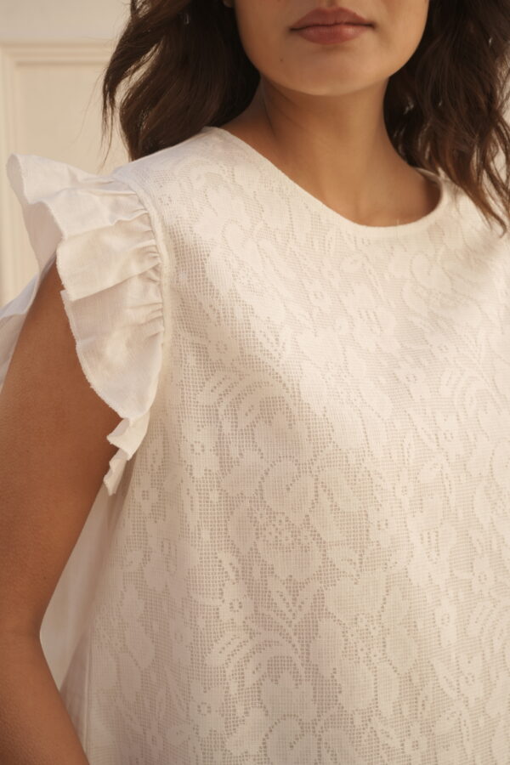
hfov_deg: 27.0
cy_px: 382
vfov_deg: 39.6
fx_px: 1062
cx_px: 255
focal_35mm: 50
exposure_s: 1/125
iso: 200
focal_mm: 50
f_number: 9
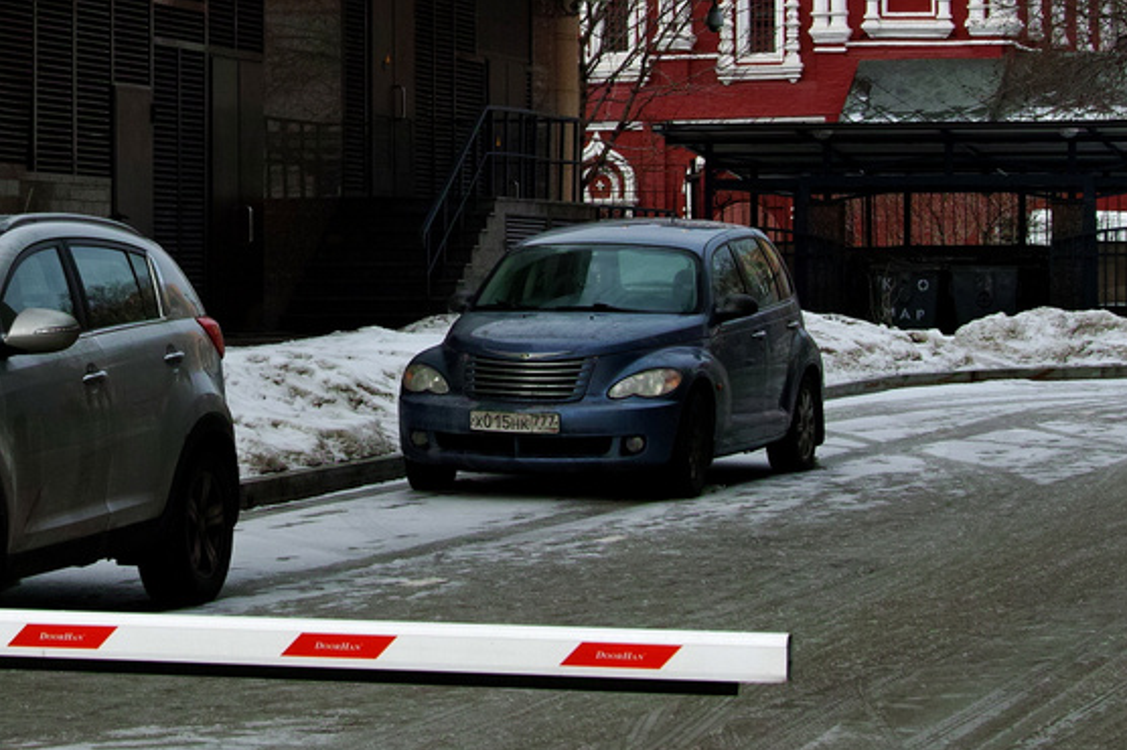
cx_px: 219
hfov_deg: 13.7
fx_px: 4662
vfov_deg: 9.2
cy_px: 158
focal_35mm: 149
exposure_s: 1/80
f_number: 8
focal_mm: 35
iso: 100
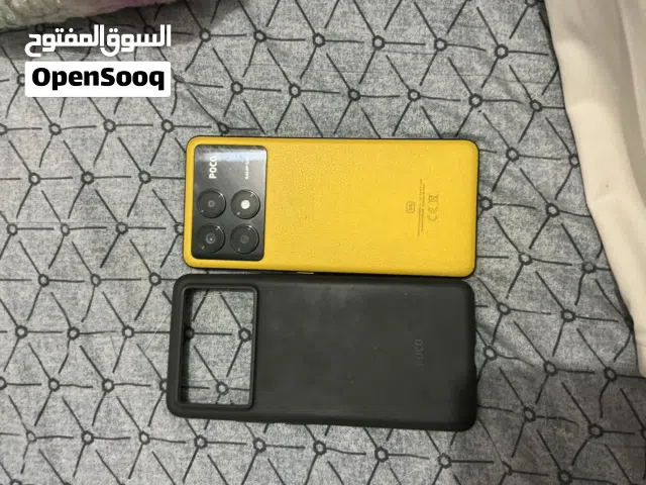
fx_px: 541
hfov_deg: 61.7
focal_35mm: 29
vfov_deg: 48.2
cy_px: 242
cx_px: 323
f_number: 1.8
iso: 320
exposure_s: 1/30
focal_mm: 3
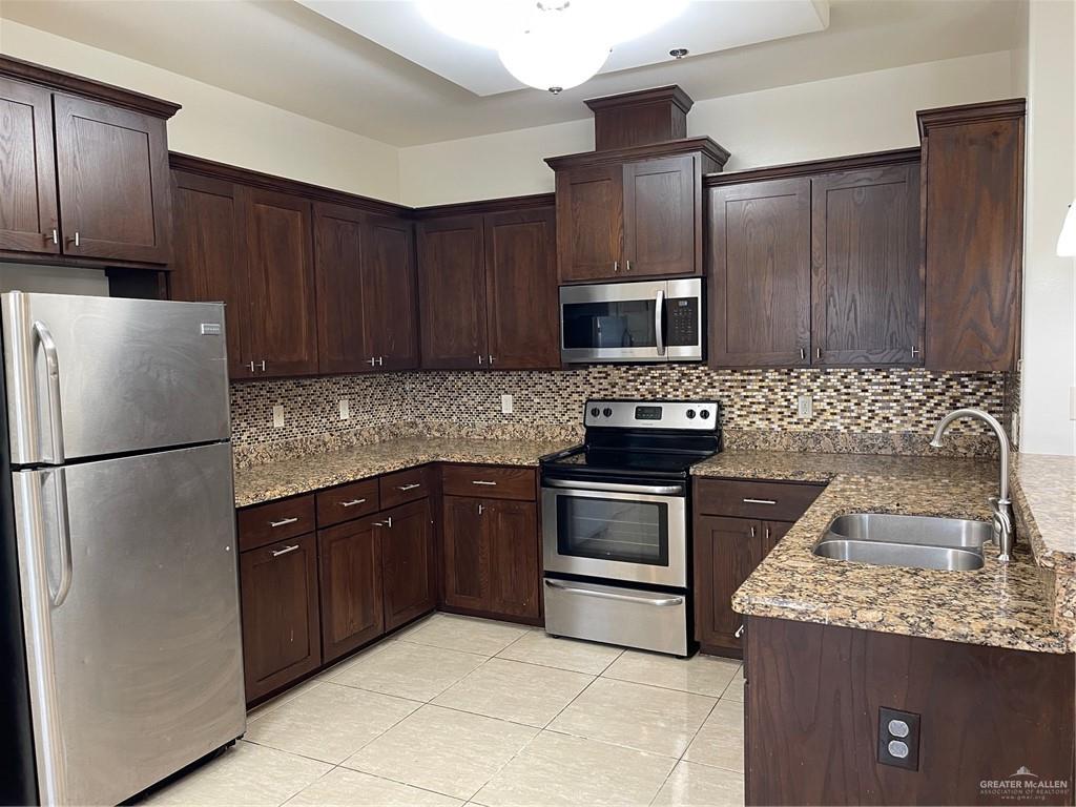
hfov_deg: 67.3
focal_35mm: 26
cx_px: 538
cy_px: 404
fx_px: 808
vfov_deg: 53.1
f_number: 1.6
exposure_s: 1/60
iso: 160
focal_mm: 5.1
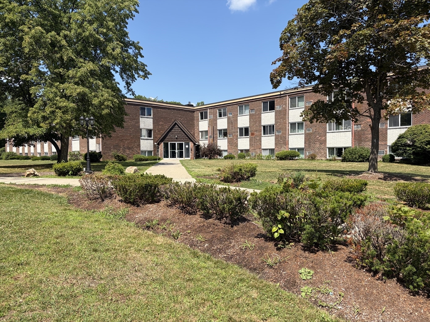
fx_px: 323
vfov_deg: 53.1
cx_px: 215
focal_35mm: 26
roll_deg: +0.9
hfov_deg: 67.3
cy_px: 161
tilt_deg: -1.4
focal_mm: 5.96
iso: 50
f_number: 1.6
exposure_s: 1/3125
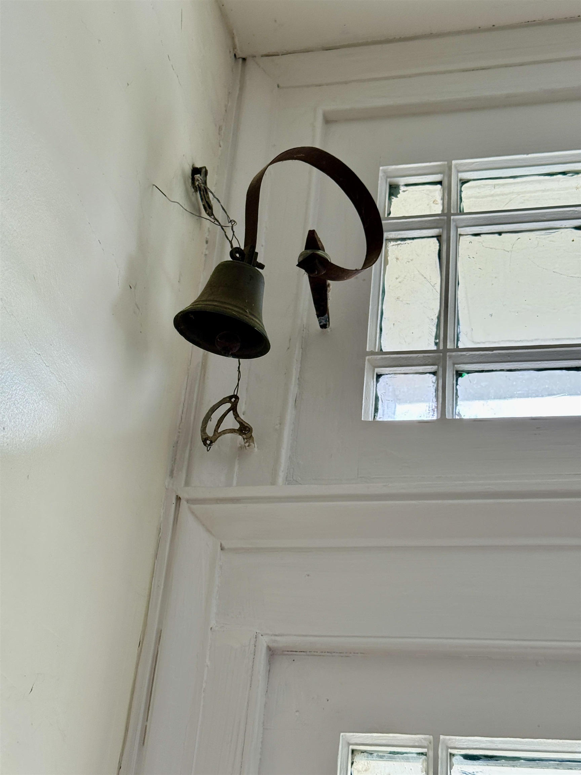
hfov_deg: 30.3
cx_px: 290
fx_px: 1074
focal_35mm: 48
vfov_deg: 39.7
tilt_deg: +31.5
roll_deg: -7.1
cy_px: 388
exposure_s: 1/261
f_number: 1.78
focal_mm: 6.76
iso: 100
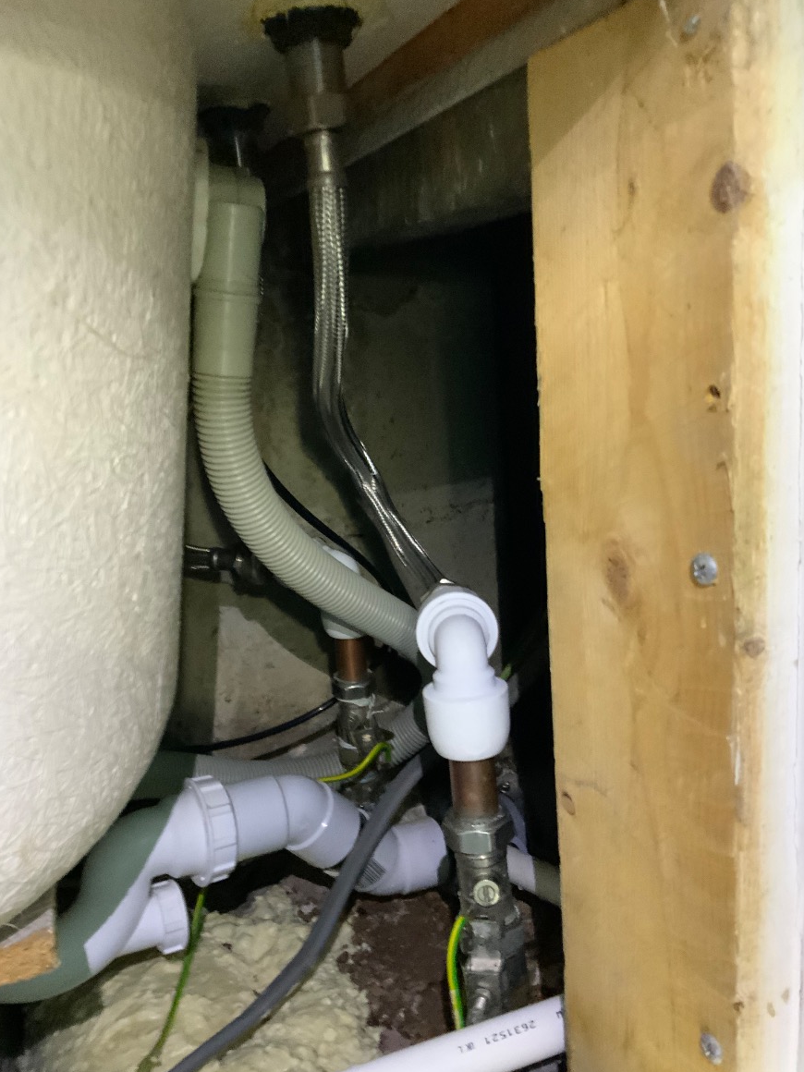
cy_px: 535
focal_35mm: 30
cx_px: 408
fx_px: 929
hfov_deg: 46.8
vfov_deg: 60.0
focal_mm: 3
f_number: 1.8
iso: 320
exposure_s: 1/40
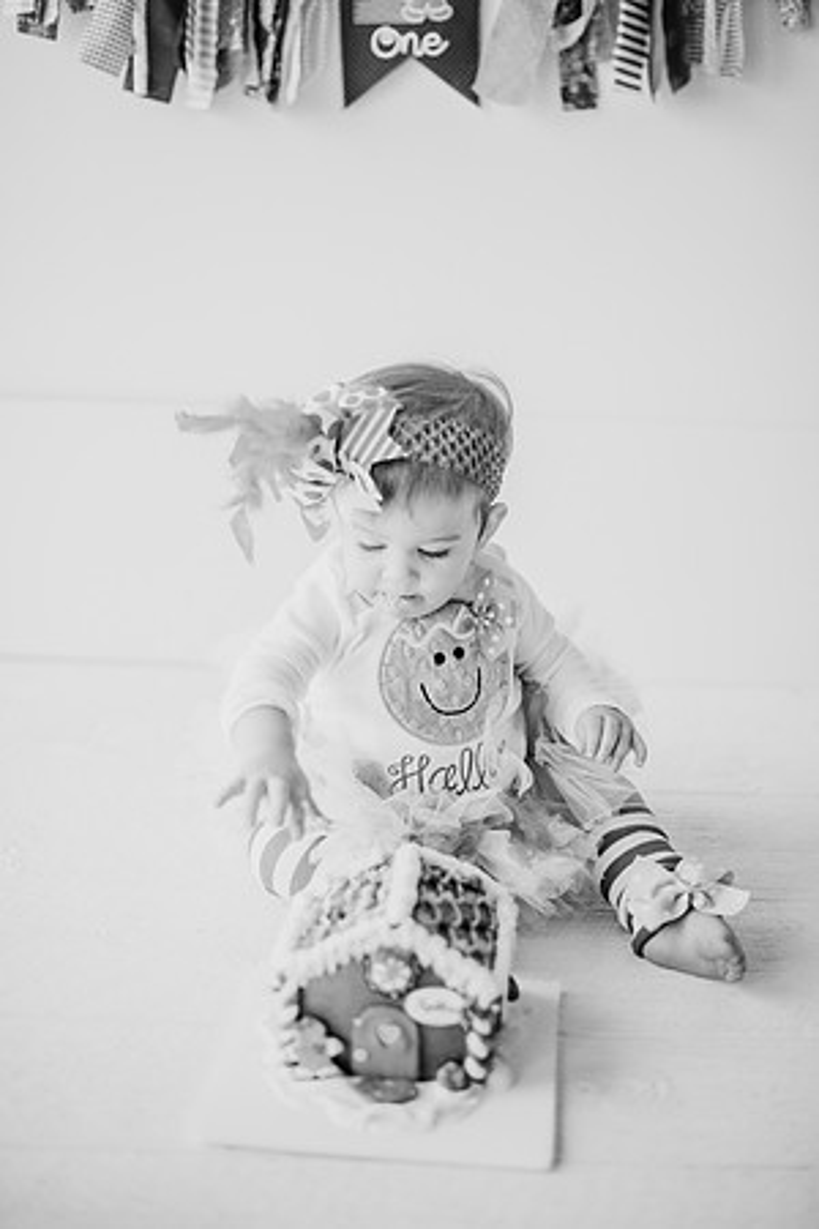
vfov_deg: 39.6
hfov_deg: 27.0
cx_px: 410
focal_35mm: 50
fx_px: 1706
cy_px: 614
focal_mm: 50
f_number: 1.8
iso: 640
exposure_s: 1/640
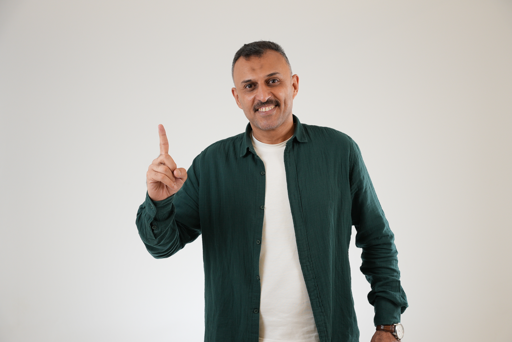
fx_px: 632
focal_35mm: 44
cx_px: 256
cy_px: 171
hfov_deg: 44.1
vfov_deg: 30.3
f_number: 5
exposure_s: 1/100
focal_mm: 44.4
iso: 800
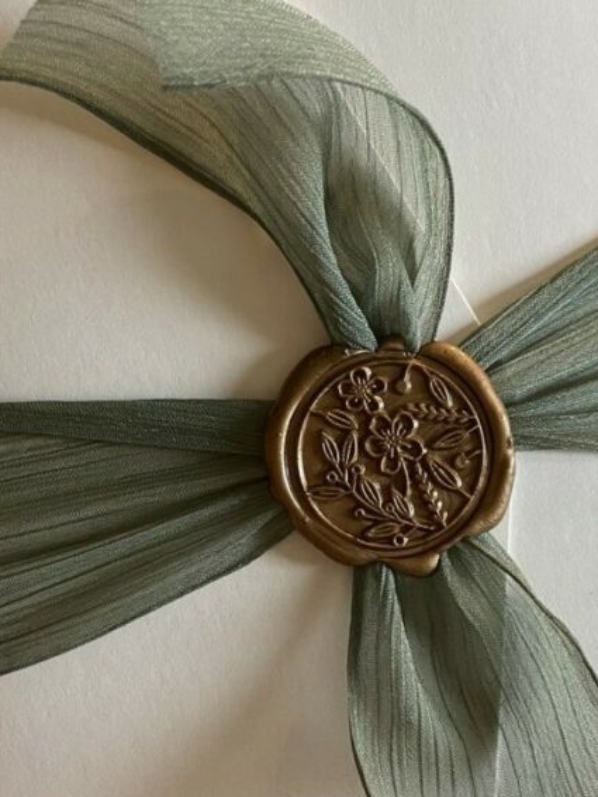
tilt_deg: -60.7
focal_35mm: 47
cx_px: 356
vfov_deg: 40.2
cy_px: 484
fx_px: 1082
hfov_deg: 30.8
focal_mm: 4.2
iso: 200
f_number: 1.6
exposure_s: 1/50
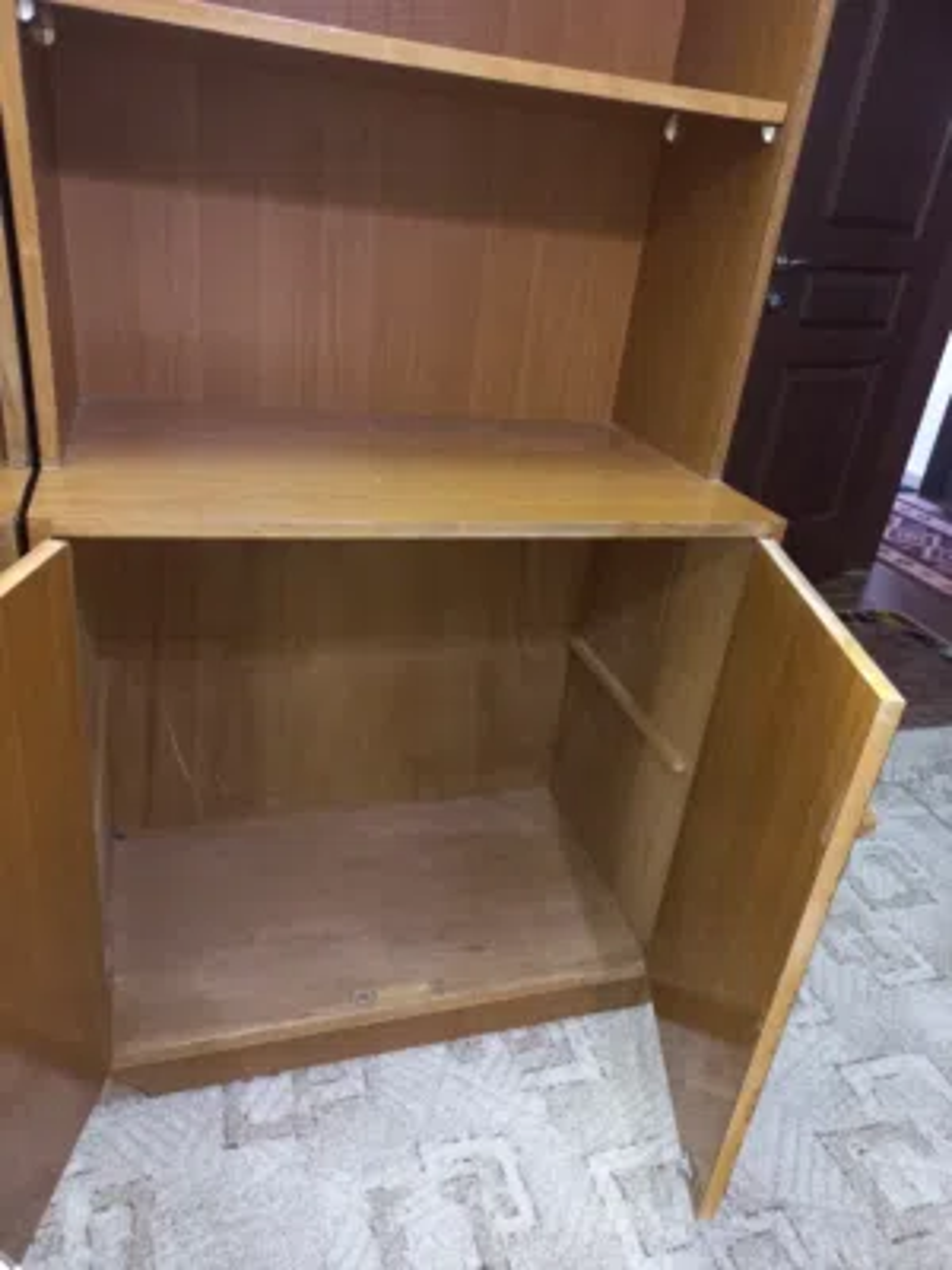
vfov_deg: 69.4
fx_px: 917
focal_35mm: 25
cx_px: 476
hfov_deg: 54.9
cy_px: 635
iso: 800
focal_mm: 4.6
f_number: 1.8
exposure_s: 1/25
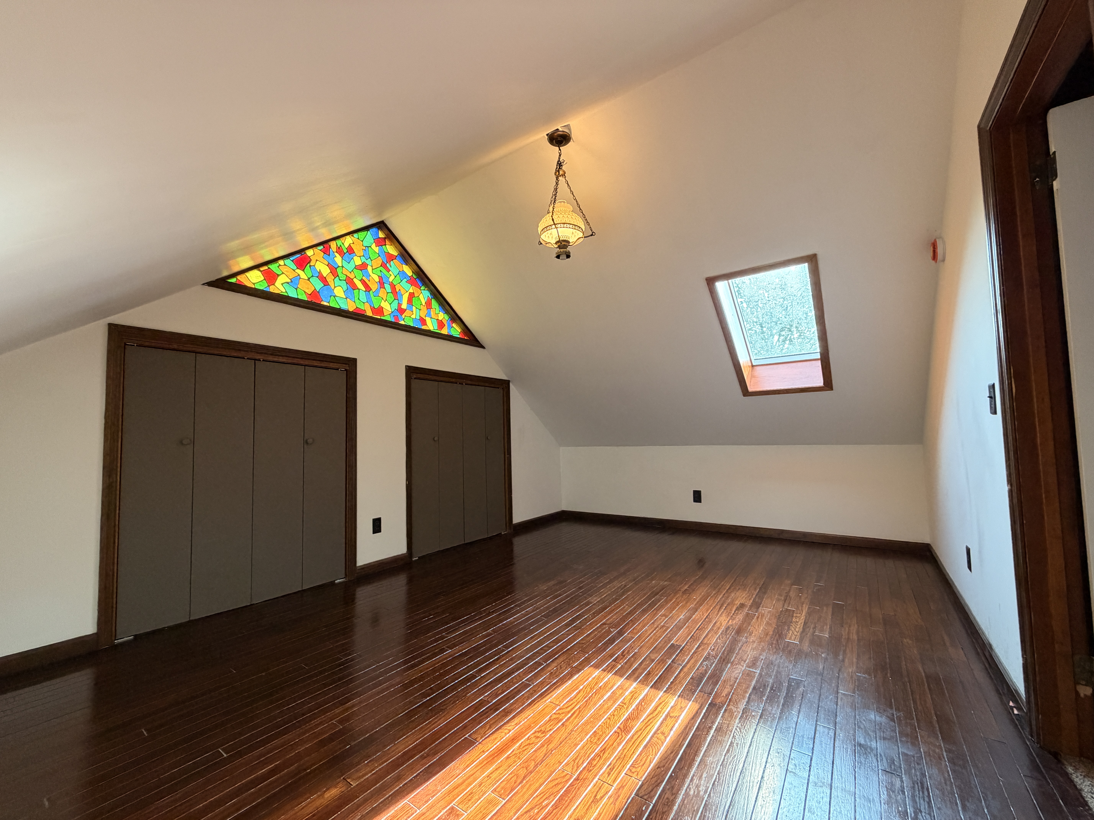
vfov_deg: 85.7
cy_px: 410
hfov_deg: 102.1
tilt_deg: +3.6
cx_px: 547
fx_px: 442
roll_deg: +1.9
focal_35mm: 14
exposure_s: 1/120
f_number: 2.2
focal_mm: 2.22
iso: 320
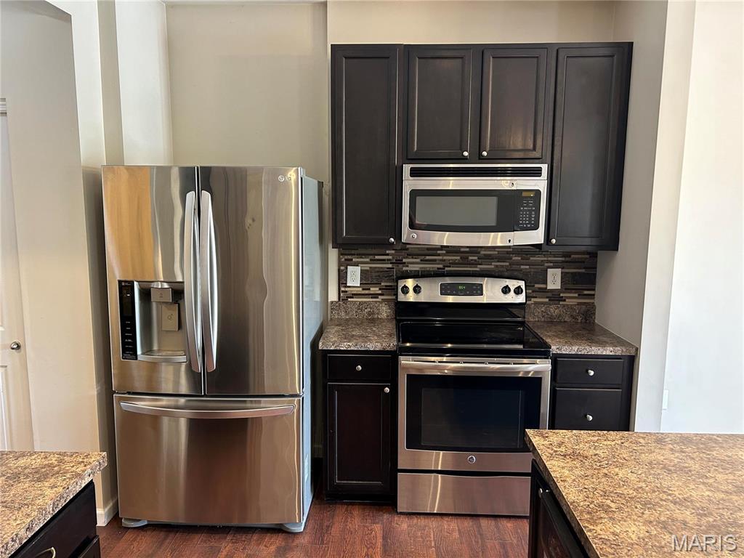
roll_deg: -0.5
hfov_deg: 67.3
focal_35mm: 26
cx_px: 372
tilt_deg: -8.1
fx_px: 559
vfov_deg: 53.1
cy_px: 279
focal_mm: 5.7
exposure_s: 1/60
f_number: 1.5
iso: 160
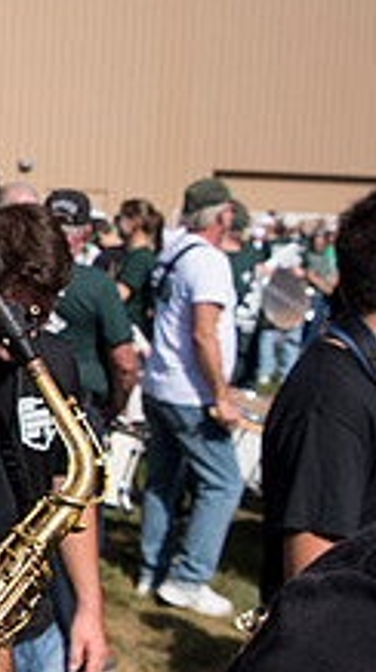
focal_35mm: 67
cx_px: -302
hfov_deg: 15.4
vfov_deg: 31.4
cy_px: 291
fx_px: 1192
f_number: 4.5
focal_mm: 24
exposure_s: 1/2500
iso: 250
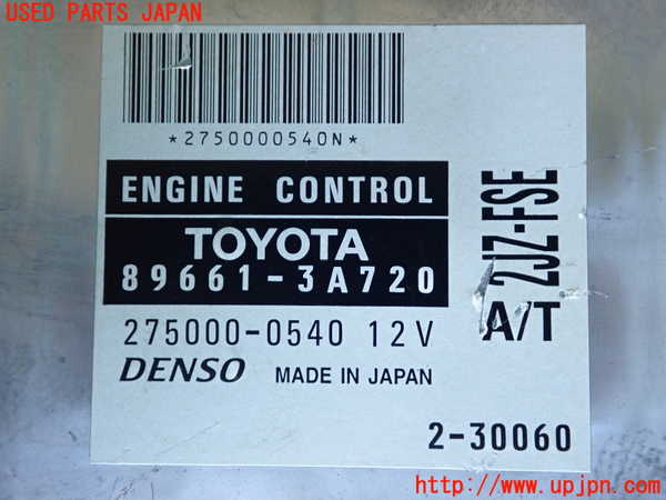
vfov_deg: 39.7
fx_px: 693
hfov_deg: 51.4
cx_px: 333
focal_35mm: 36
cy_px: 250
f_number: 2.5
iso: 500
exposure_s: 1/125
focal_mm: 6.37
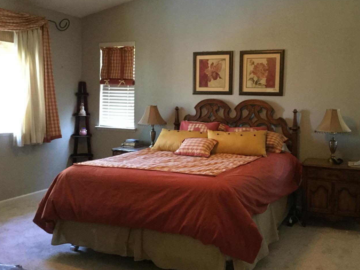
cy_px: 116
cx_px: 202
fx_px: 385
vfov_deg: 38.6
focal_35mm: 37
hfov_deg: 50.0
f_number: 2.4
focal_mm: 3.3
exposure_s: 1/15
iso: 250
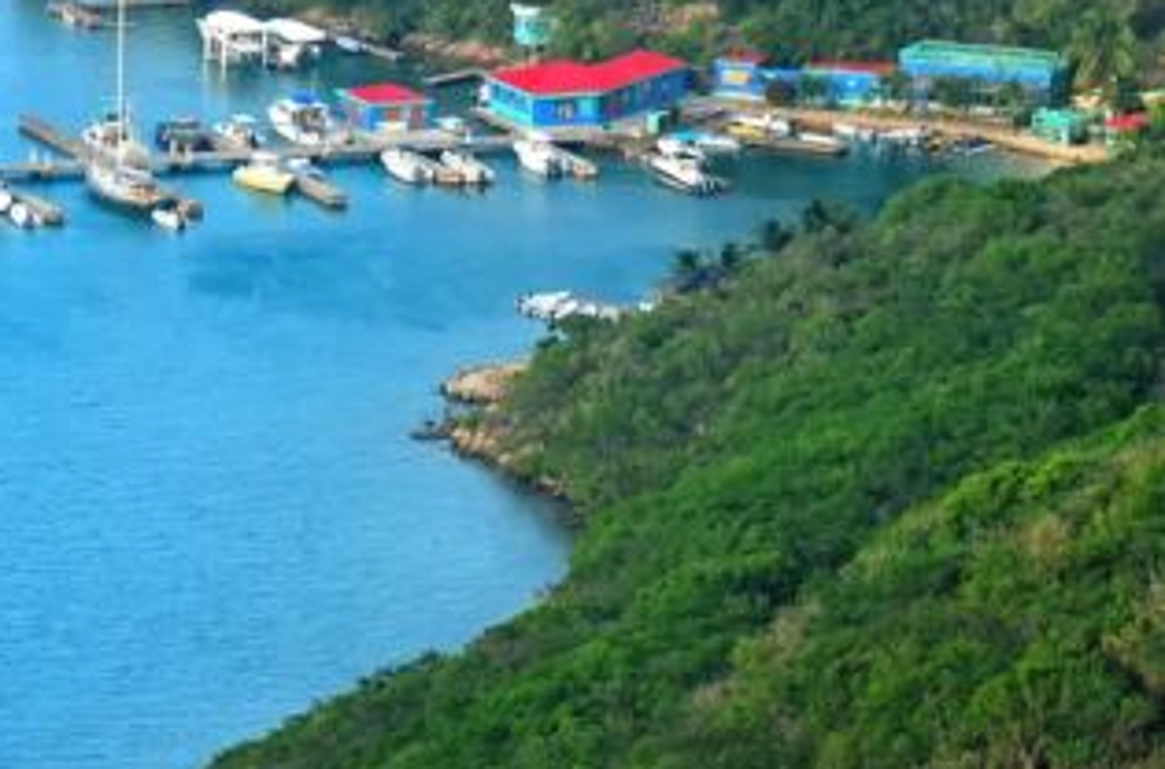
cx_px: 277
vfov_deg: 2.2
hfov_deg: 3.4
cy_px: 94
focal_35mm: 609
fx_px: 19649
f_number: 11
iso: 100
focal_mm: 200
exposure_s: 1/40
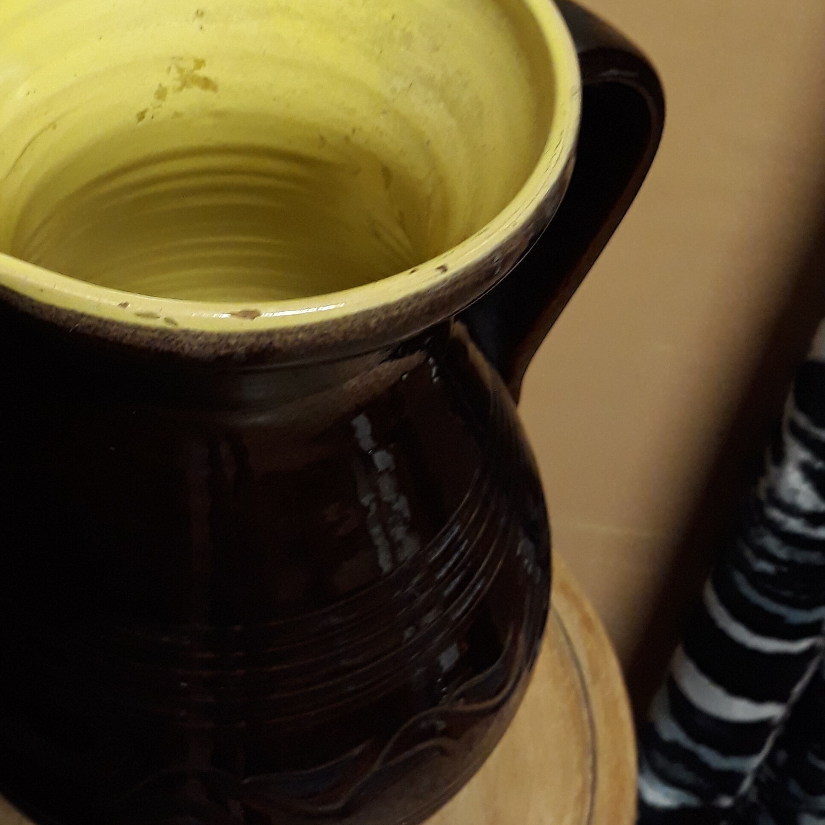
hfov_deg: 32.8
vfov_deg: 32.8
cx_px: 220
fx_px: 1375
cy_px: 214
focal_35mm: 51
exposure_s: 1/25
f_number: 1.7
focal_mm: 3.71
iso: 250
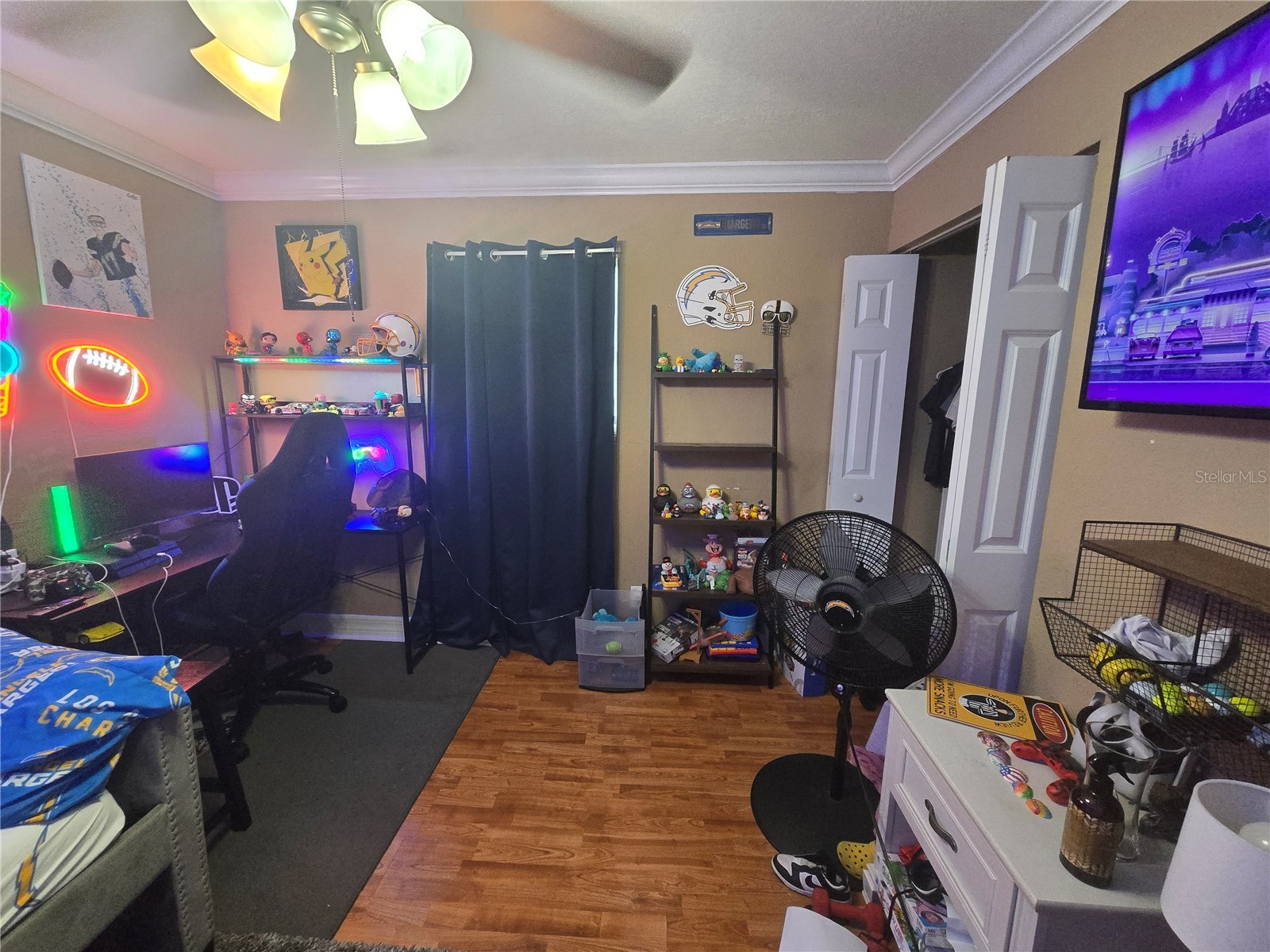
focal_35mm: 13
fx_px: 477
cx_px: 635
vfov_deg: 89.9
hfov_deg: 106.2
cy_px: 476
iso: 1000
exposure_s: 1/60
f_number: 2.2
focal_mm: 2.2
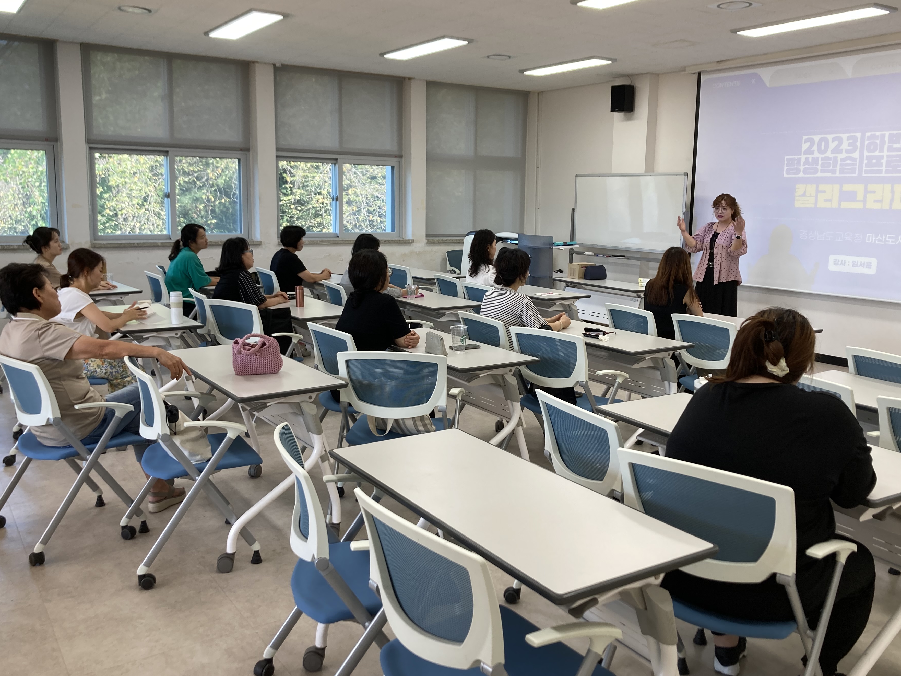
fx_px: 833
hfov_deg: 56.8
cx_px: 467
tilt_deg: -8.1
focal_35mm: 32
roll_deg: -0.5
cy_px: 329
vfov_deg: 44.2
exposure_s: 1/120
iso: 50
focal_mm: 3.99
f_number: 1.8
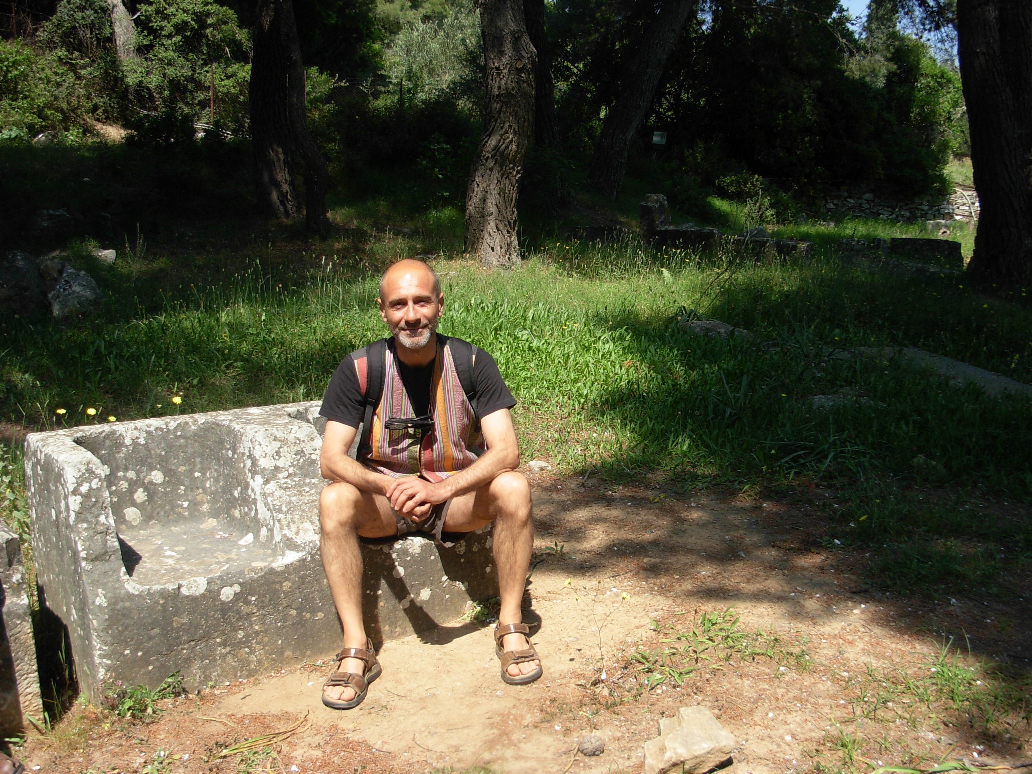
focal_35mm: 38
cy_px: 387
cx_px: 516
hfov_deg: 49.0
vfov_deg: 37.7
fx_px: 1133
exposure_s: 1/745
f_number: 2.9
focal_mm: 6.3
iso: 79
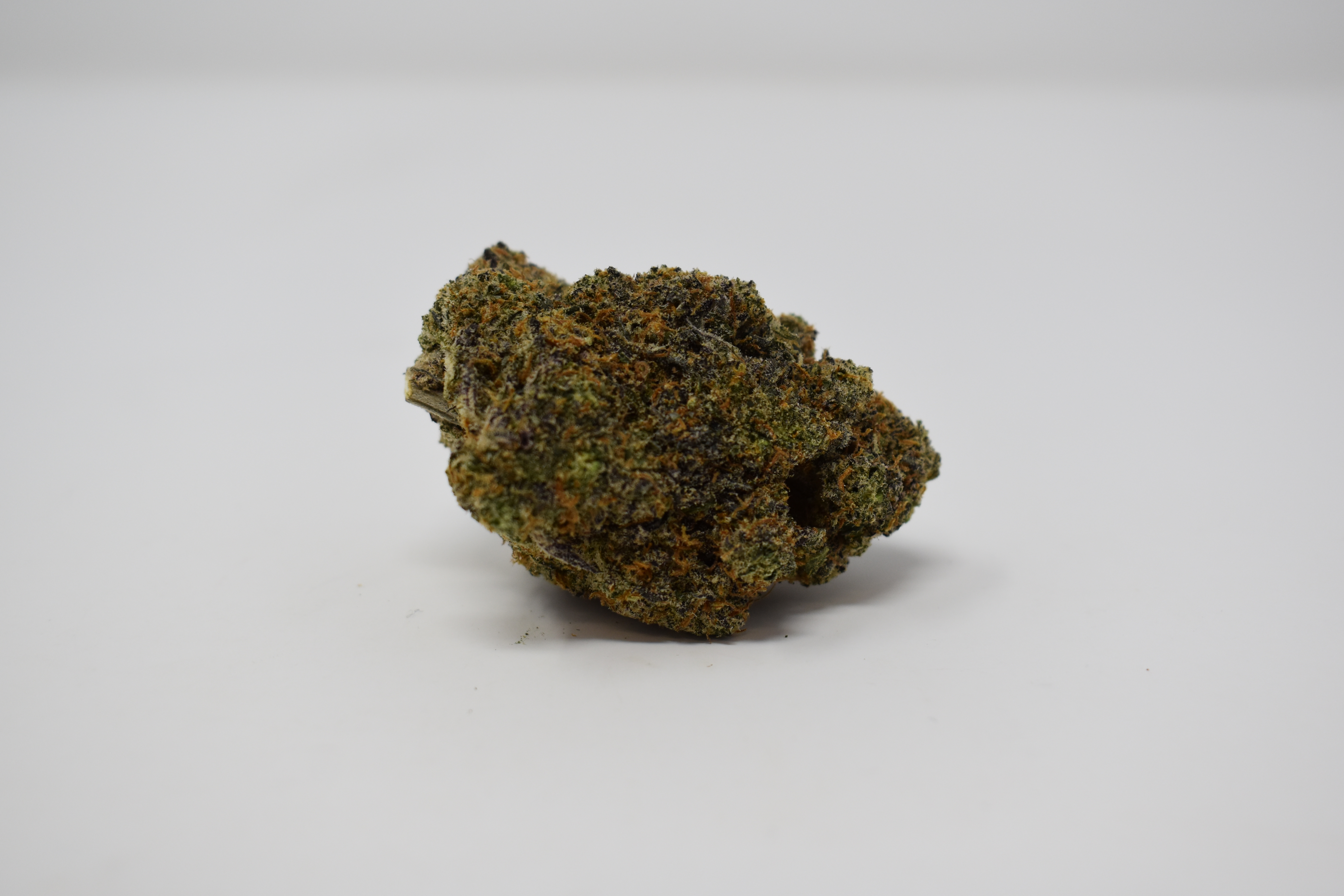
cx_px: 686
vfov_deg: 30.8
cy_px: 452
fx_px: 1625
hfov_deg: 44.9
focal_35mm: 44
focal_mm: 27
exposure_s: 1/250
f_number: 5
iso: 400
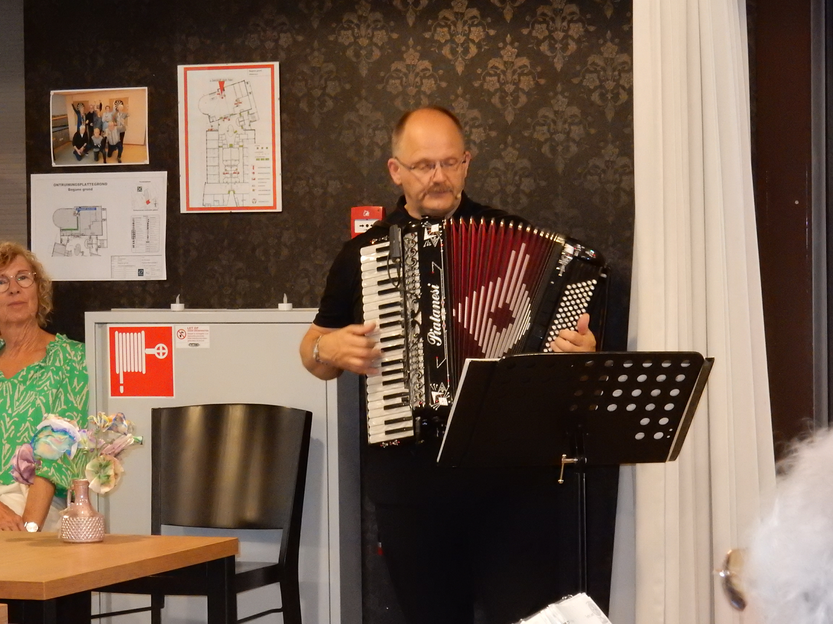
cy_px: 312
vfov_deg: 12.7
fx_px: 2815
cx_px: 416
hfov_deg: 16.8
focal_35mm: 117
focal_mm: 20.9
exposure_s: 1/30
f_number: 5.6
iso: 1600
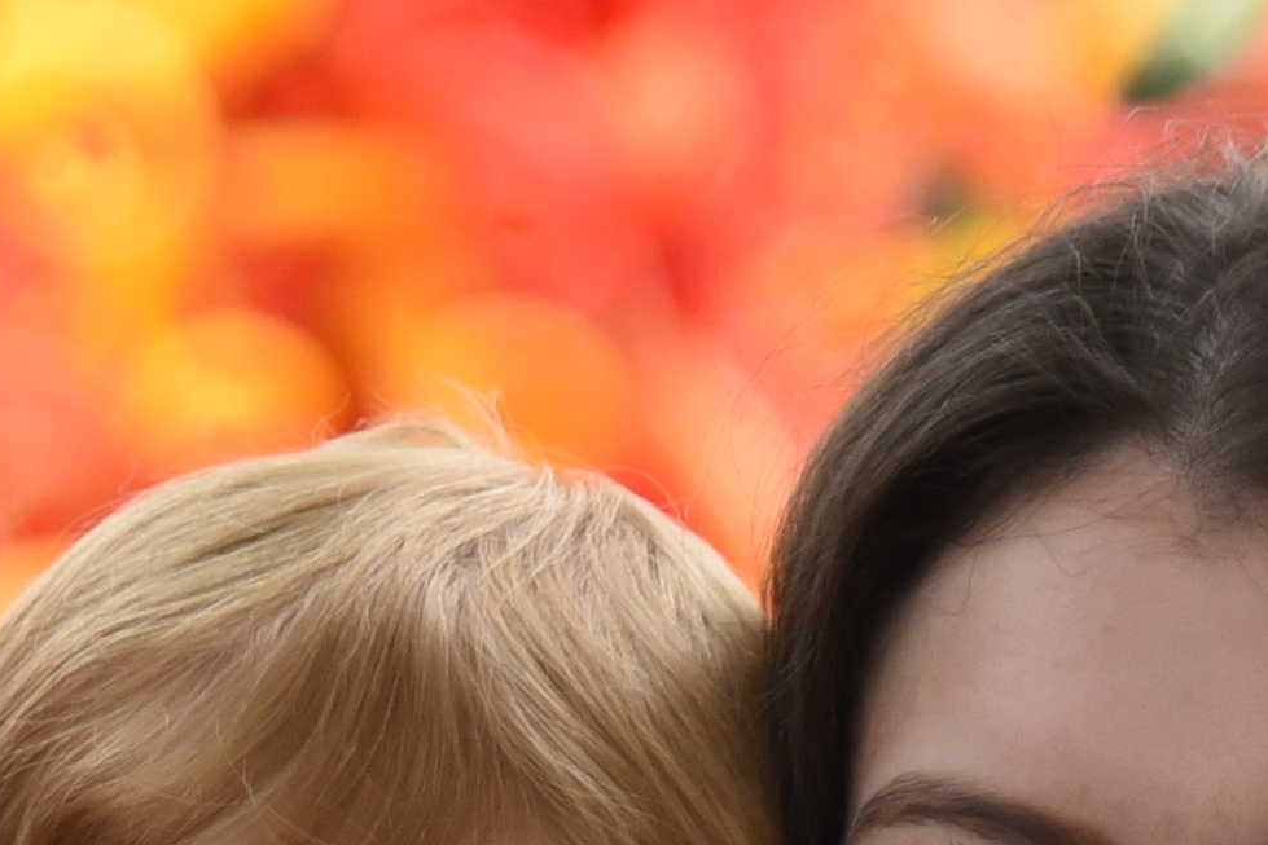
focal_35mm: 338
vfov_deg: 4.0
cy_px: 1685
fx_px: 11906
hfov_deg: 6.1
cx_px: 424
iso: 1000
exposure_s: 1/250
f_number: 2.8
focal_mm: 55
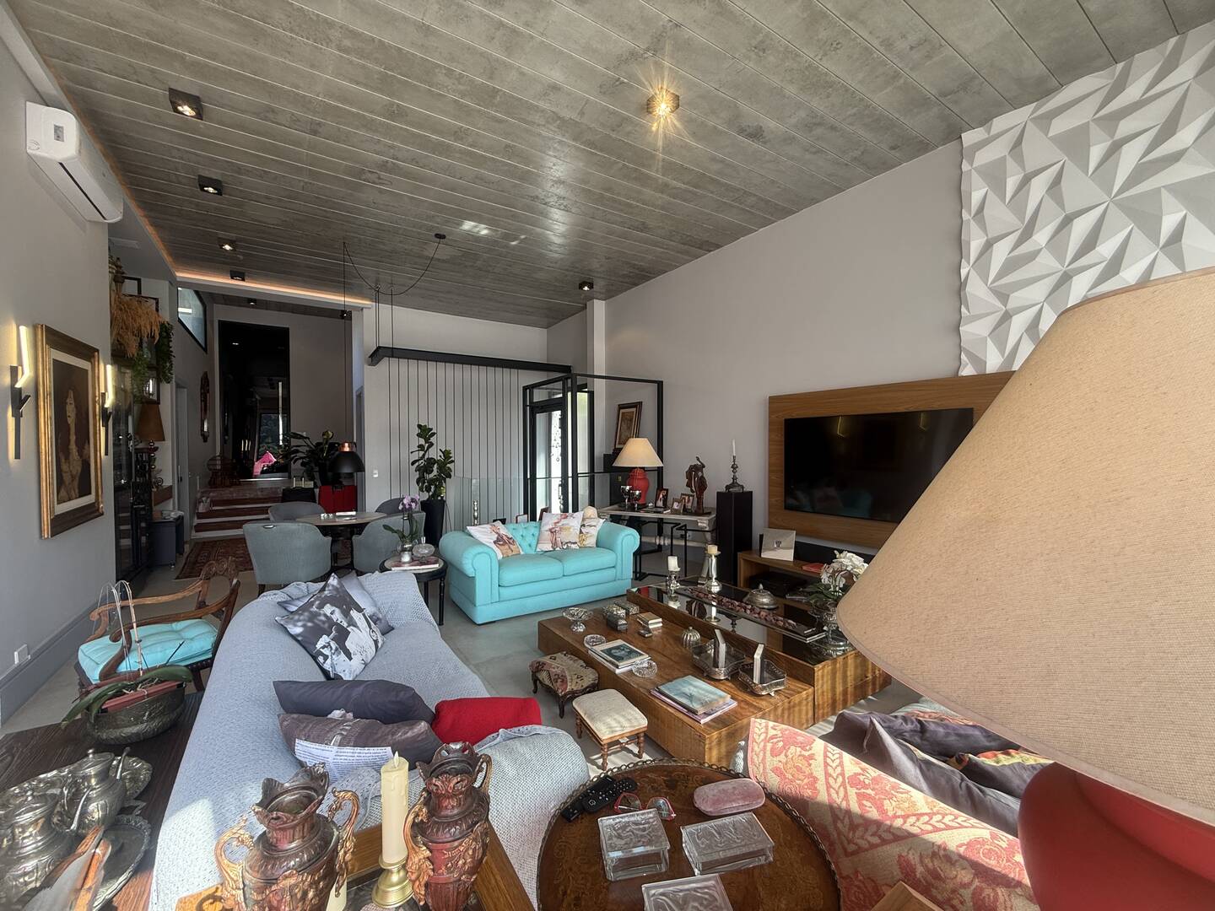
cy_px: 456
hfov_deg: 102.1
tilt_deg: -0.8
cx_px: 608
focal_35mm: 14
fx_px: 491
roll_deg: -0.2
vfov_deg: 85.7
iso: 50
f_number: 2.2
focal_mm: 2.22
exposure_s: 1/99
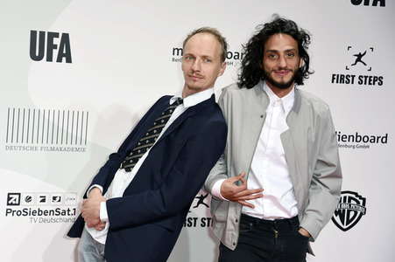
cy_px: 131
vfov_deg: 15.2
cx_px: 198
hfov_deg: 22.6
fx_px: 987
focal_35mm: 90
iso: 640
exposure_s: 1/250
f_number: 5.6
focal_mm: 90
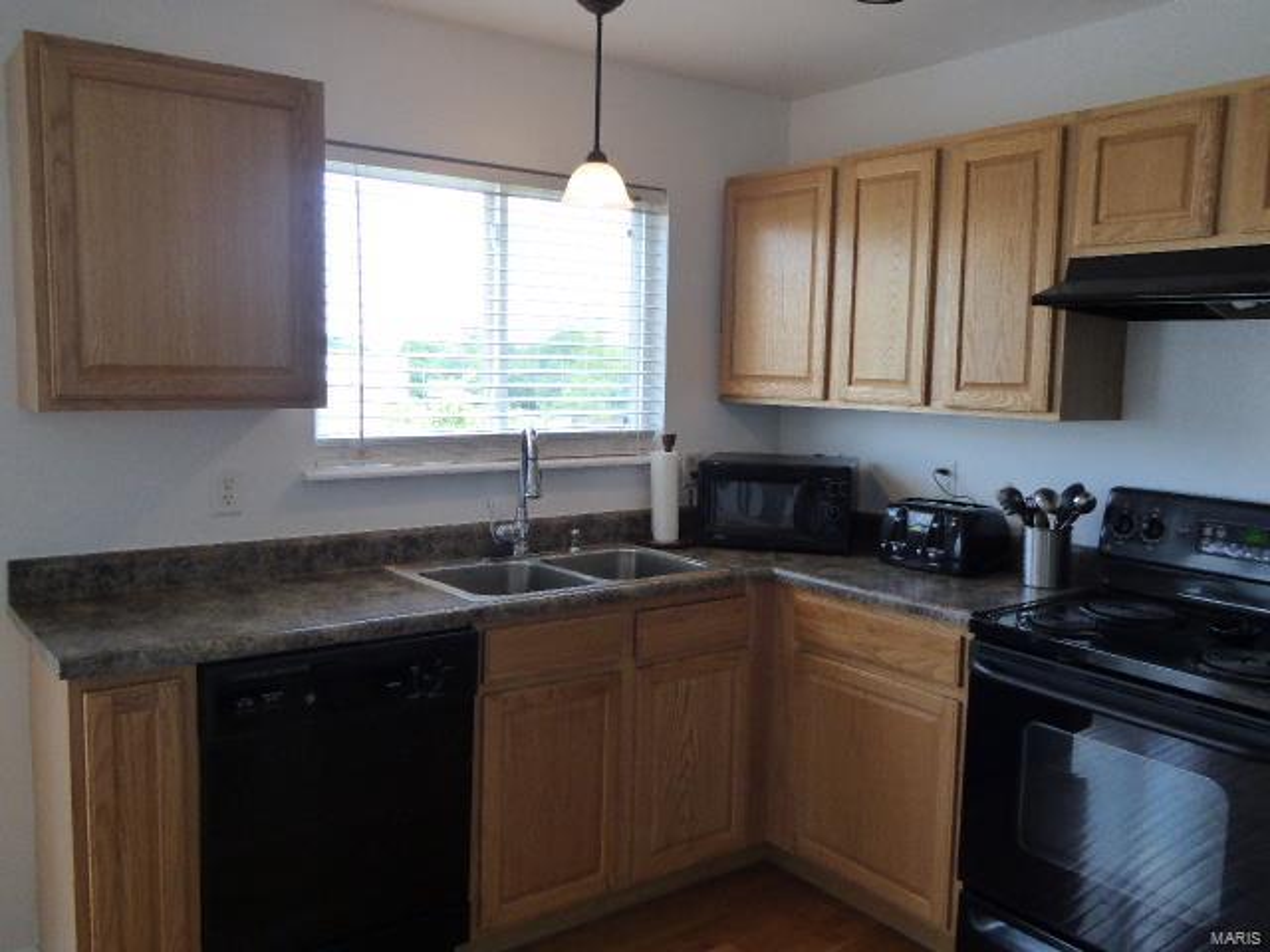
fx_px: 1064
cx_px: 635
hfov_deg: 61.7
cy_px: 476
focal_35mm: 29
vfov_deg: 48.2
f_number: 3.5
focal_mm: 5
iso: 400
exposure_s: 1/100
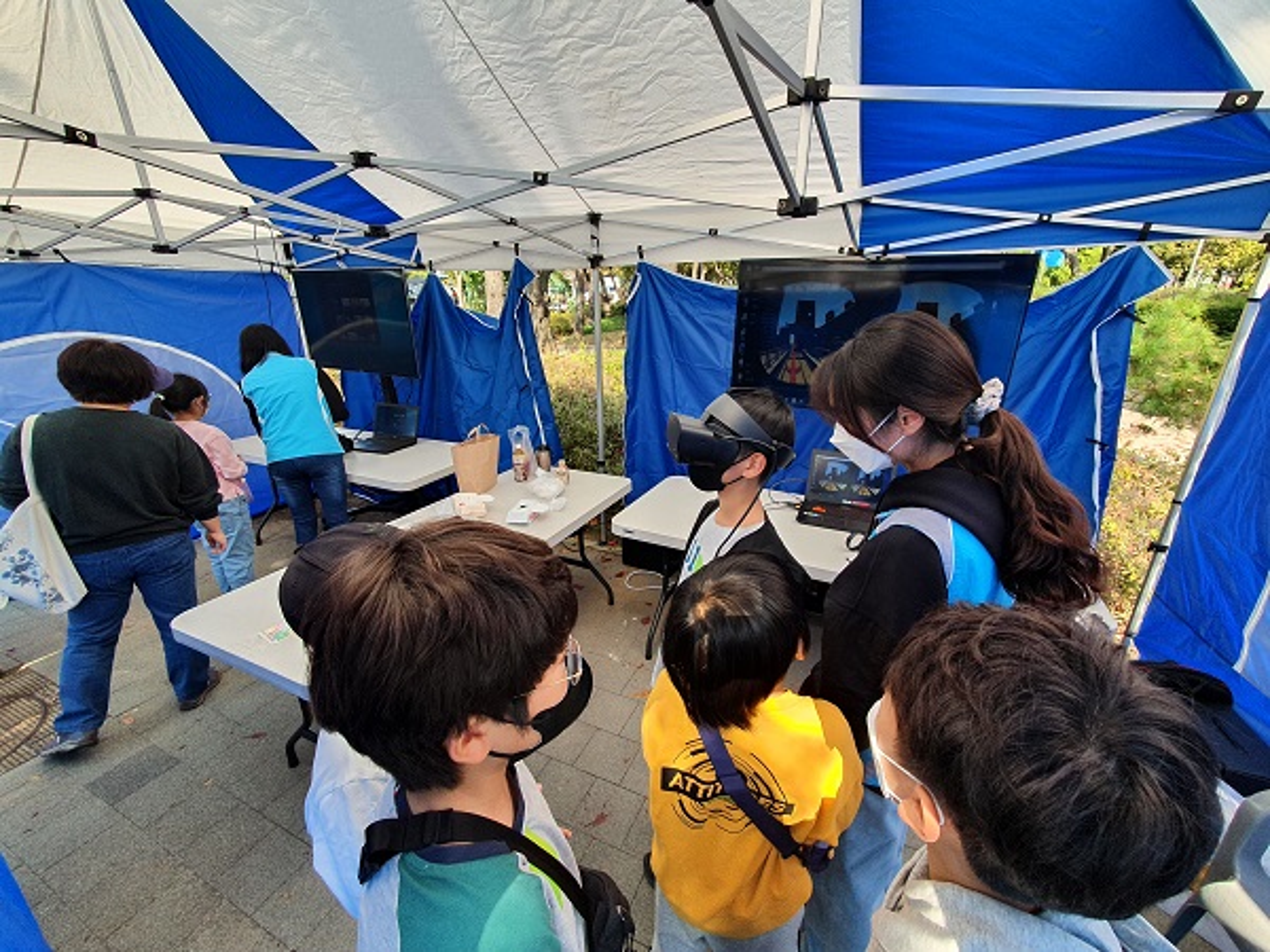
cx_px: 635
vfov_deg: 89.9
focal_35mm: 13
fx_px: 477
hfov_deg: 106.2
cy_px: 476
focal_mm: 1.8
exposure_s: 1/169
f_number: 2.2
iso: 50
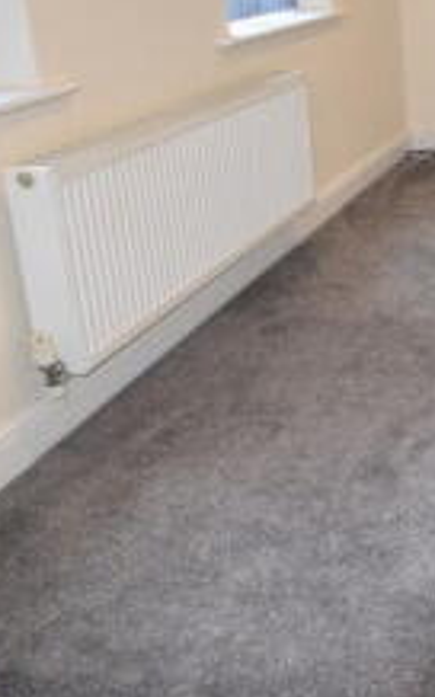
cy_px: 206
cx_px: 801
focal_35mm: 46
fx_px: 874
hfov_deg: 19.8
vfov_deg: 42.6
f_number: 4
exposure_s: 1/60
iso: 800
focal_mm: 10
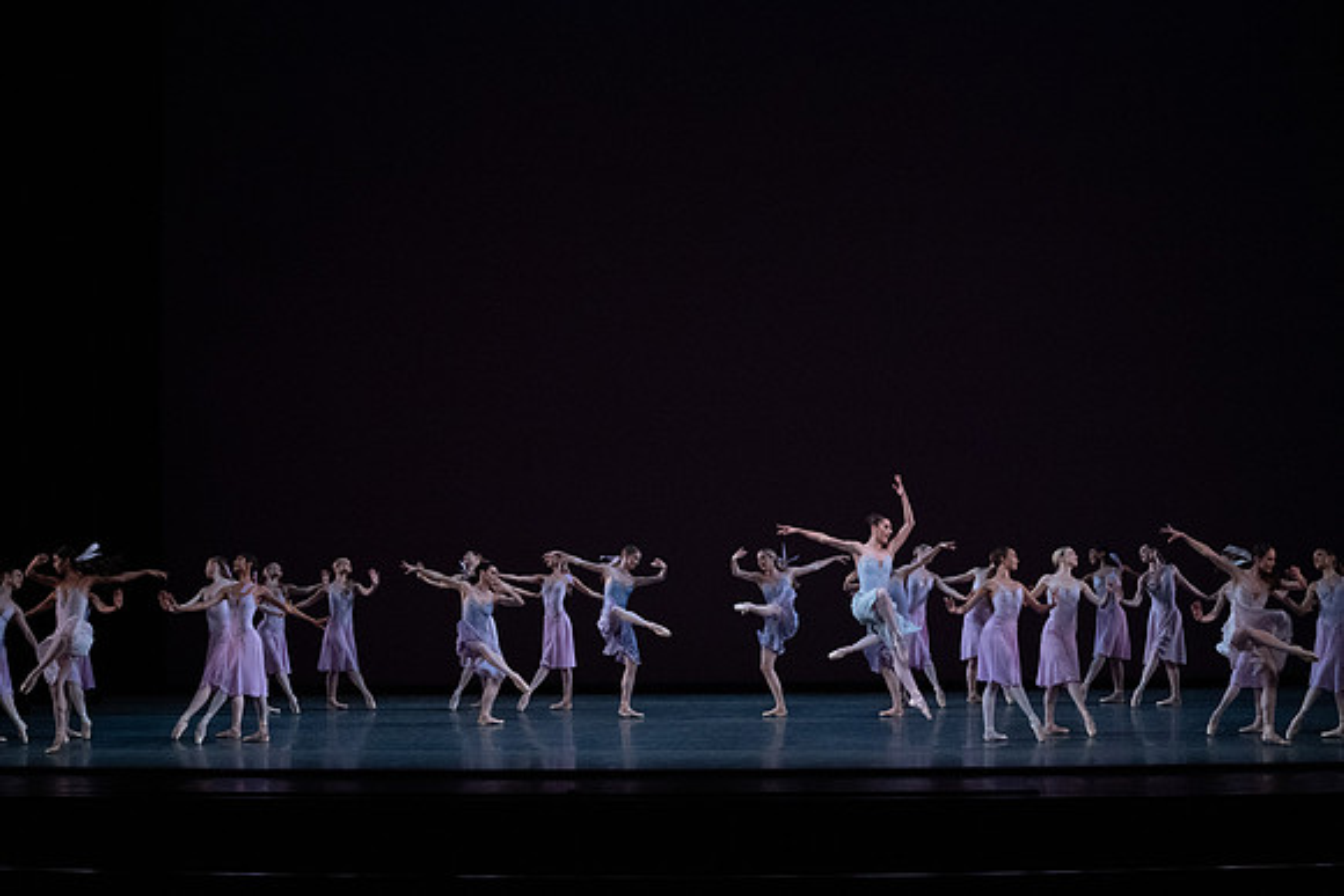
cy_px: 448
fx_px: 2614
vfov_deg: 19.5
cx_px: 672
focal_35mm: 70
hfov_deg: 28.8
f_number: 13
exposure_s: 1/400
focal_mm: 70
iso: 12800
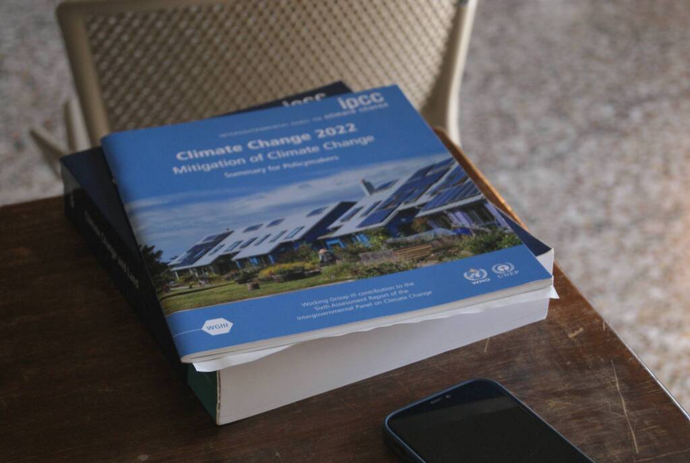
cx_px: 345
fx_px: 1584
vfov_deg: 16.6
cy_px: 232
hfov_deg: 24.6
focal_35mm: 82
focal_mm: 55
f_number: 5.6
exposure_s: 1/100
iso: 800
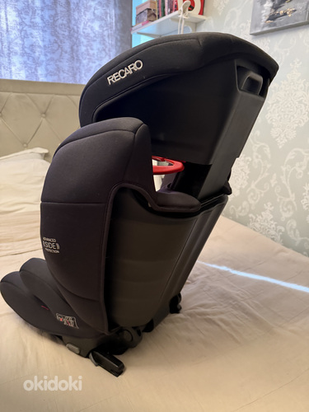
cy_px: 206
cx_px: 154
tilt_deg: -17.8
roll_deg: -2.9
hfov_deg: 56.8
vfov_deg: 71.6
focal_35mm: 24
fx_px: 286
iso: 800
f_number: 1.78
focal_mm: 6.76
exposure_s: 1/50
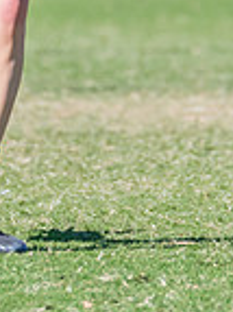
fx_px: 13707
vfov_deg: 1.3
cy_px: -169
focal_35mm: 1525
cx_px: 127
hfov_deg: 1.0
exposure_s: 1/1250
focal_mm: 330
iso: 800
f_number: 10
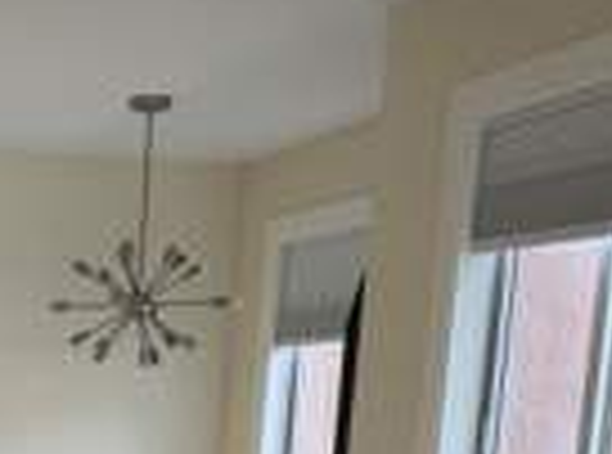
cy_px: 775
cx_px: -153
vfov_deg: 15.3
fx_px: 1497
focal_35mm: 85
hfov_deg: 21.2
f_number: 1.78
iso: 64
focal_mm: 6.76
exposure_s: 1/121
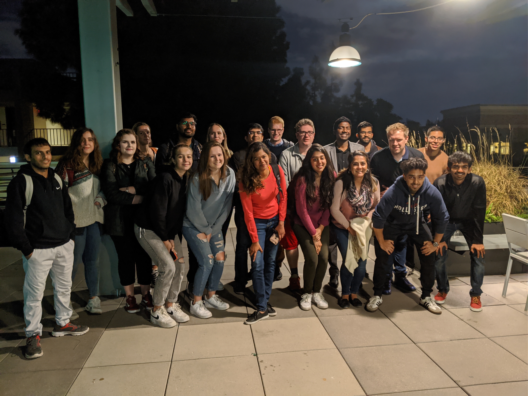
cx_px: 264
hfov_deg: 65.3
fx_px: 412
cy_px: 198
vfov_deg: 51.4
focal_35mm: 27
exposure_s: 1/20.8
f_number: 1.8
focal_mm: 4.44
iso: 511
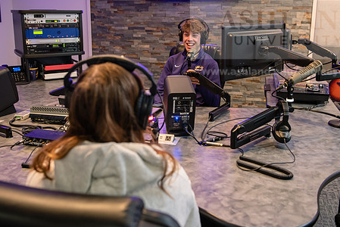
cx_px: 167
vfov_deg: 33.3
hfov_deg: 48.4
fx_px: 378
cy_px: 87
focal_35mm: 40
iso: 1000
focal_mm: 31
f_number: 3.2
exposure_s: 1/60
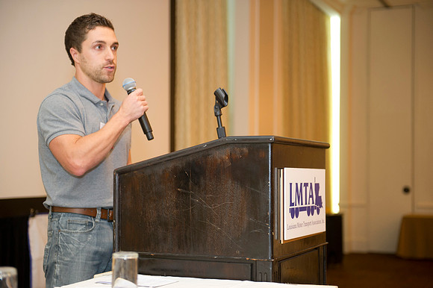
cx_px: 216
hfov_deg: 32.4
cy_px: 144
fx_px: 745
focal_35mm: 62
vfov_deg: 21.9
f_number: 2.8
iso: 1600
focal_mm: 62
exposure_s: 1/60
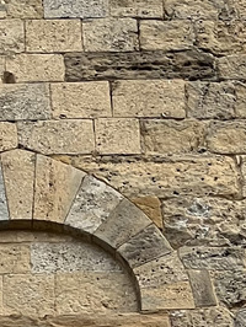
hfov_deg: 3.2
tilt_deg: +51.4
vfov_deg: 4.3
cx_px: -22
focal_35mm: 463
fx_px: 4380
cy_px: 53
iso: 32
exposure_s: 1/657
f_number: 2.8
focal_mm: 9
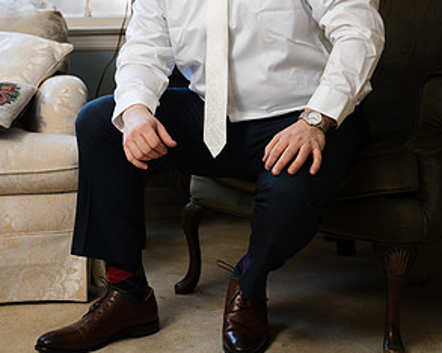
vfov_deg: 17.3
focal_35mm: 88
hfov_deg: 21.7
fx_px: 1150
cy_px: 56
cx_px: 225
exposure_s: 1/200
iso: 1000
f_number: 4
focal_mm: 61
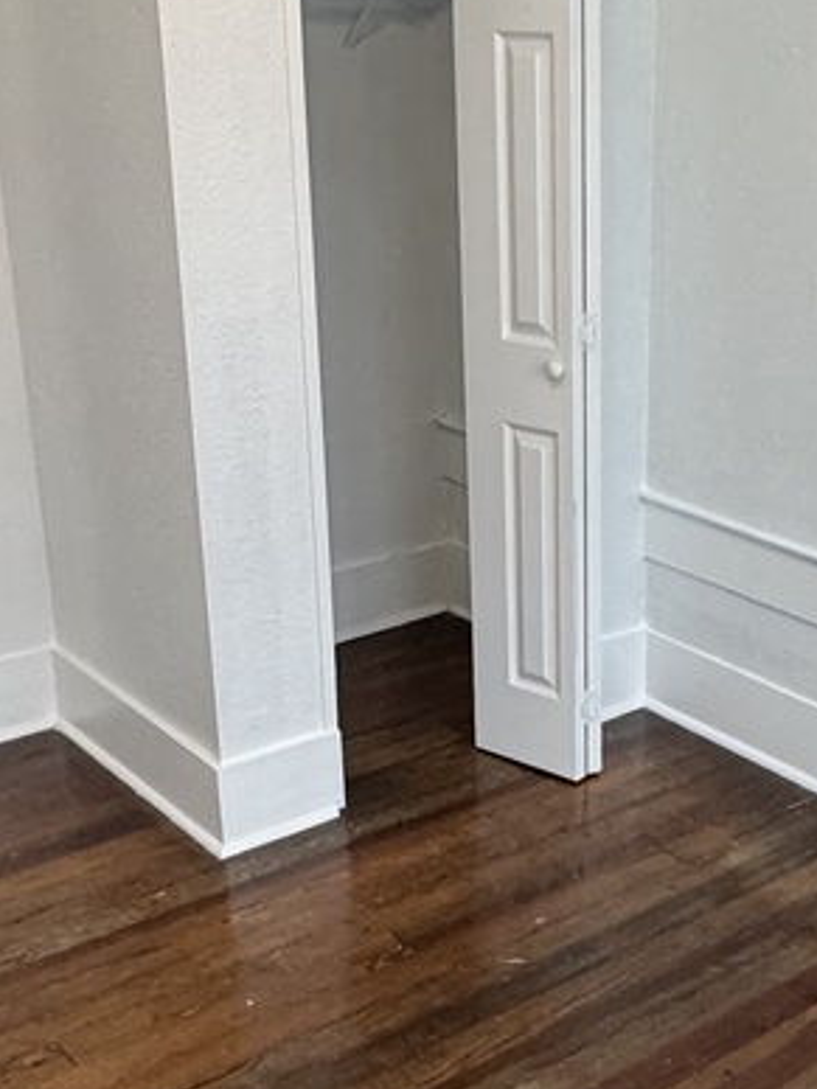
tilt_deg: -19.9
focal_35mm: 52
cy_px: 587
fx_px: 1636
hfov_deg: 27.6
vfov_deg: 36.8
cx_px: 615
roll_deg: +0.6
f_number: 2.2
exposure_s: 1/120
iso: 250
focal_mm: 2.22
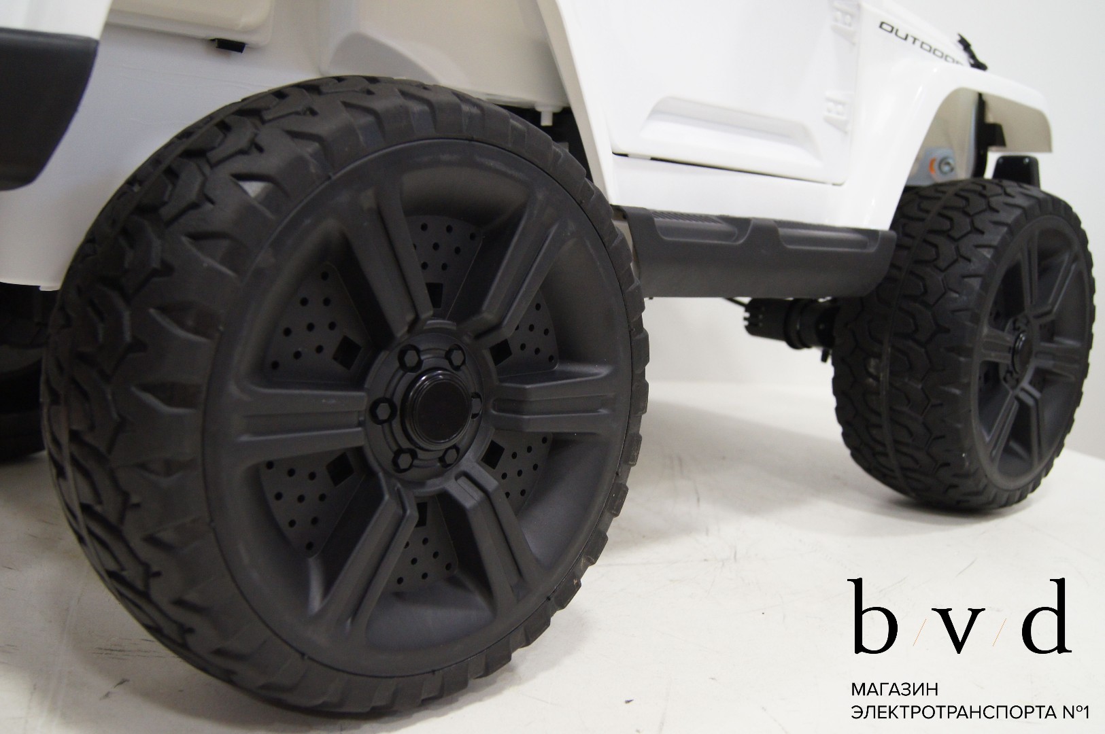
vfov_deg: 36.8
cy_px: 367
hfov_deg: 53.2
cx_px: 552
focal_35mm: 36
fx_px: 1104
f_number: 4
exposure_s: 1/40
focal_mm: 24
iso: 1250
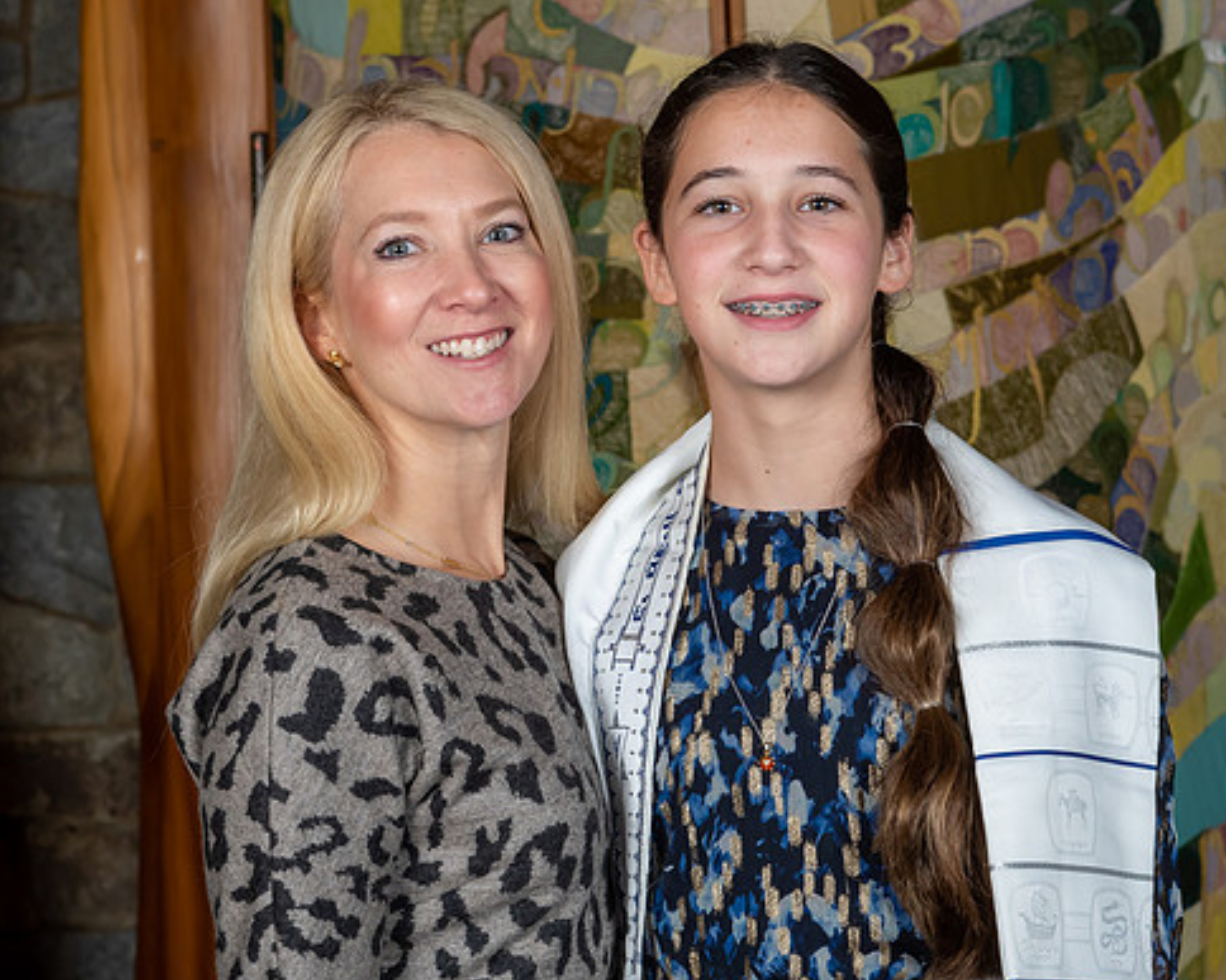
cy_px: 500
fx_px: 4208
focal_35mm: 116
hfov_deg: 16.6
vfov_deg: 13.3
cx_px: 623
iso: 400
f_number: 7.1
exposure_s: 1/250
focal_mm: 55
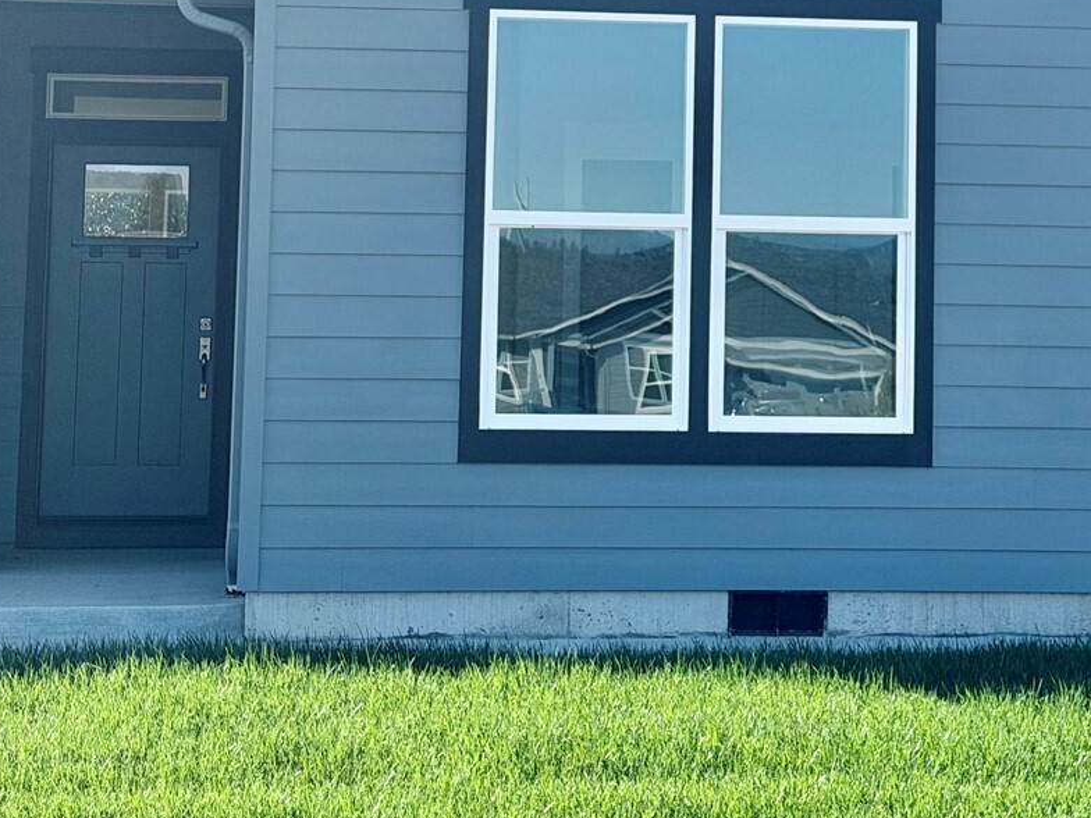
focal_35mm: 98
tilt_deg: +5.4
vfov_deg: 14.9
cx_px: 758
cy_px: 58
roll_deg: -0.1
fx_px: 3089
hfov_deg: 19.9
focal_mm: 6.76
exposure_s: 1/2208
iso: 80
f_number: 1.78
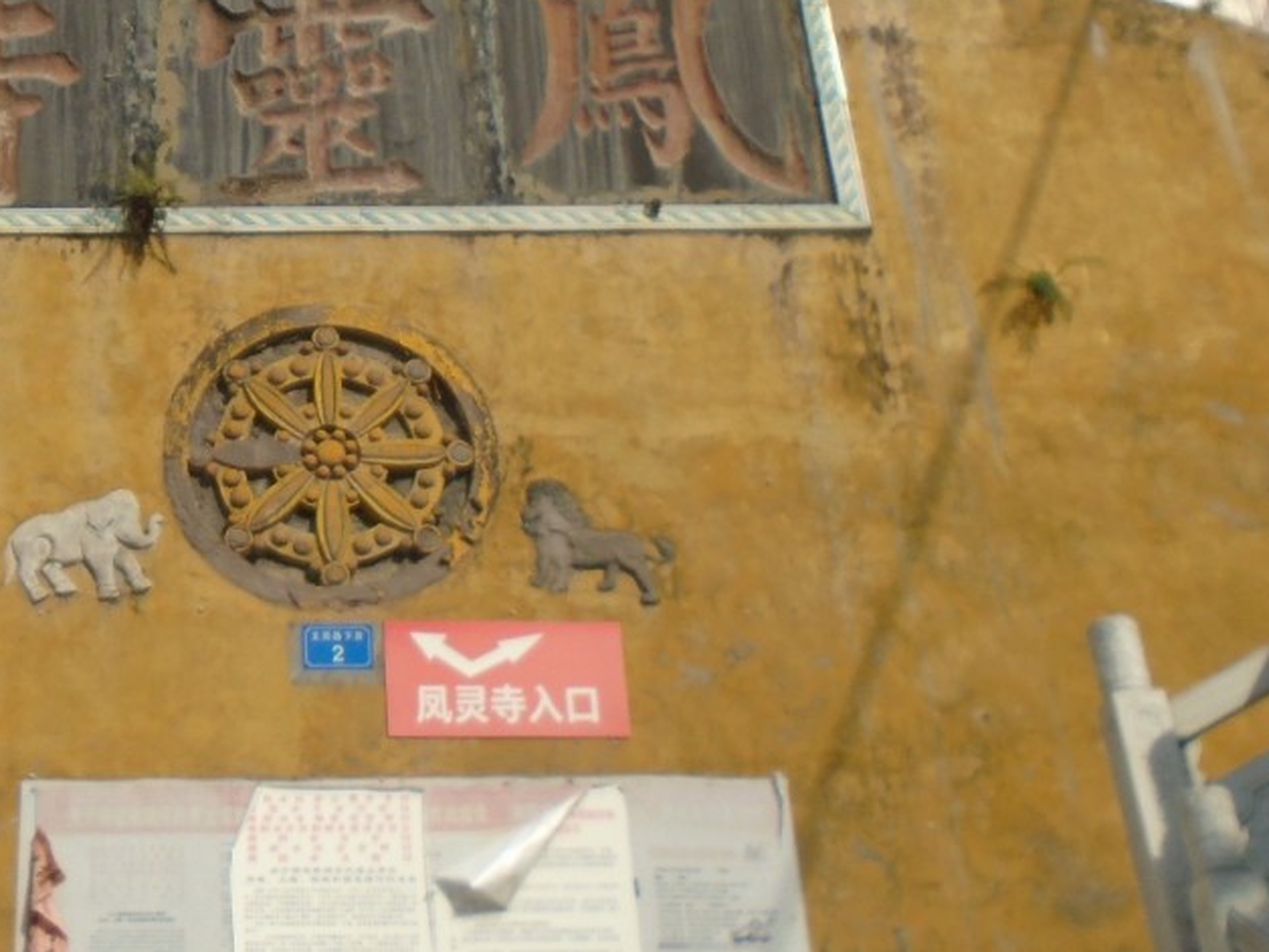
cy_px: 257
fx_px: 2126
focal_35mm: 58
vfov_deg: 25.0
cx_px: 240
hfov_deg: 32.3
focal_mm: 4.6
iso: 100
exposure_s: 1/320
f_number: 8
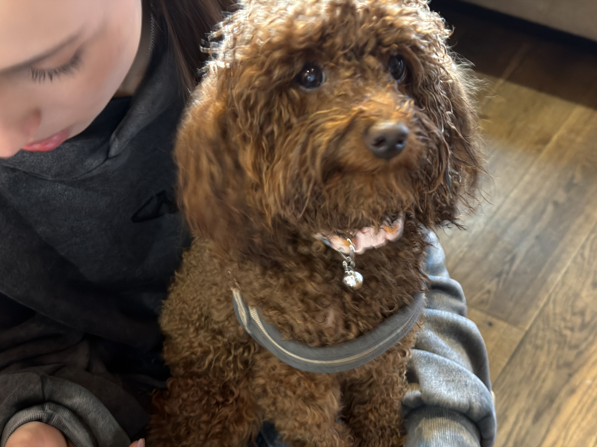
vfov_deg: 30.3
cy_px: 224
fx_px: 828
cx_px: 298
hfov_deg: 39.7
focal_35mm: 48
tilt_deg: -45.2
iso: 1250
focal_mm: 6.76
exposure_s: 1/20
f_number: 1.78
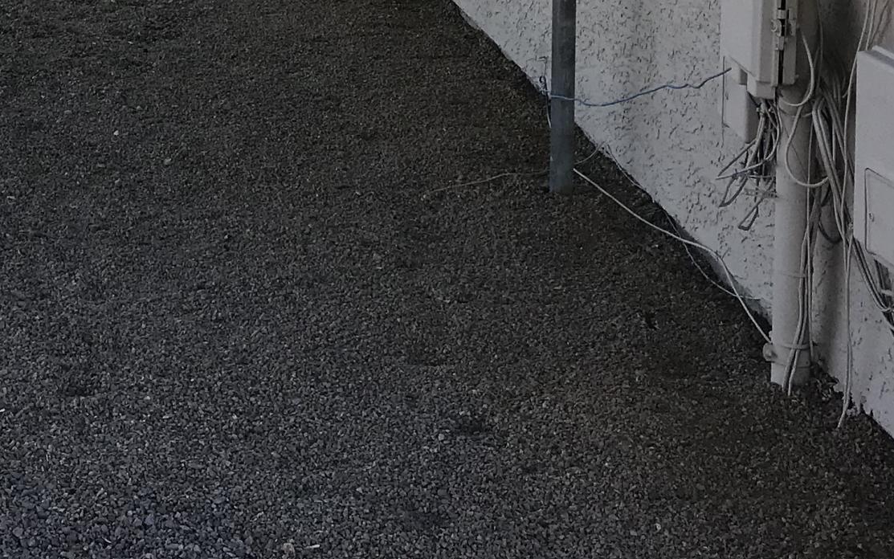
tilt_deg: -1.0
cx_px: 163
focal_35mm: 80
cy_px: -344
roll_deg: +0.1
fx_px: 1949
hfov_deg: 25.3
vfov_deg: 14.8
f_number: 1.8
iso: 20
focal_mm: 3.99
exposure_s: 1/679
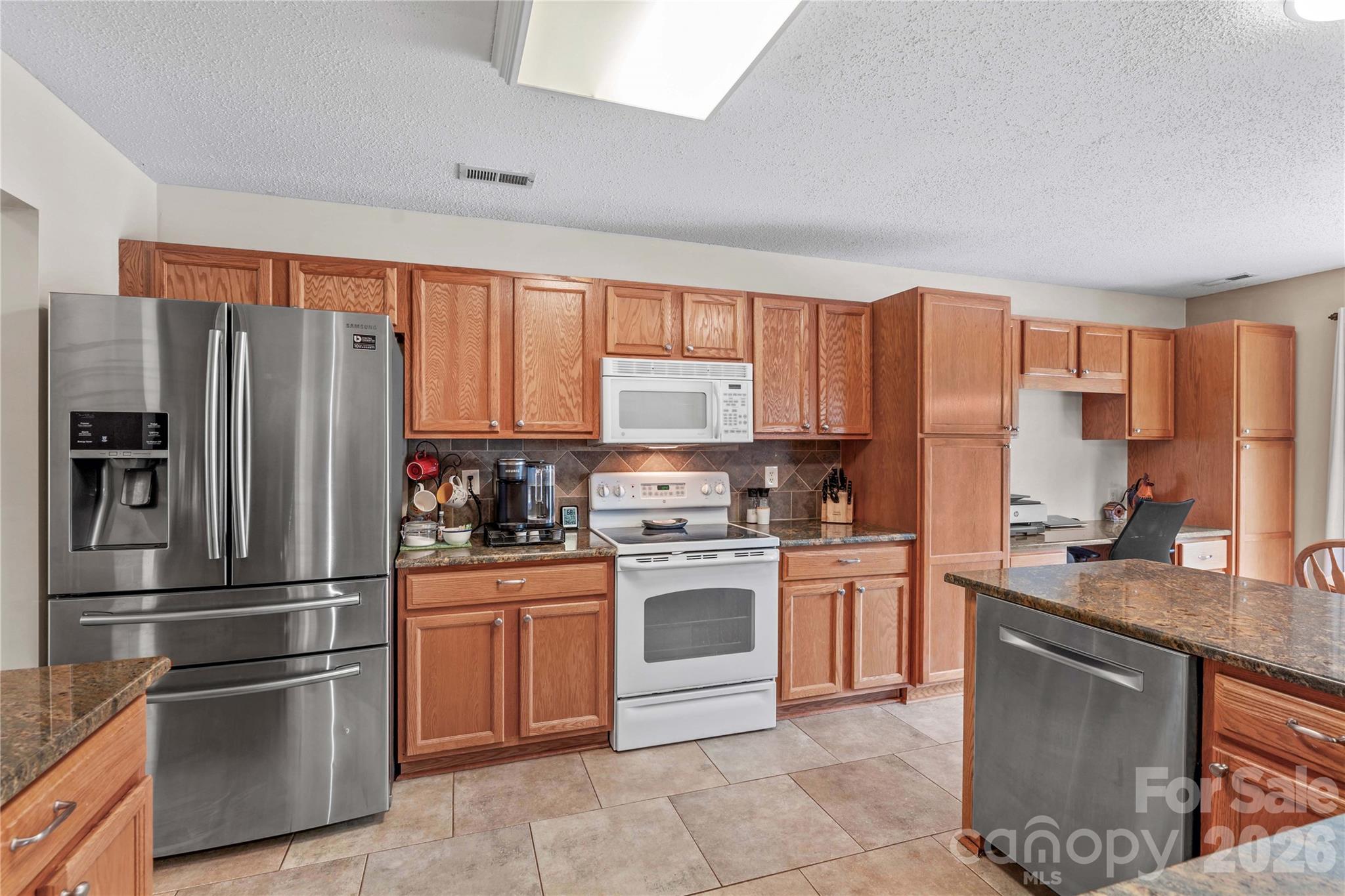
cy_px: 448
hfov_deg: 96.7
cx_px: 672
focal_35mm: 16
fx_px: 598
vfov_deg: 73.7
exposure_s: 1
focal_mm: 16
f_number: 8
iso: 100
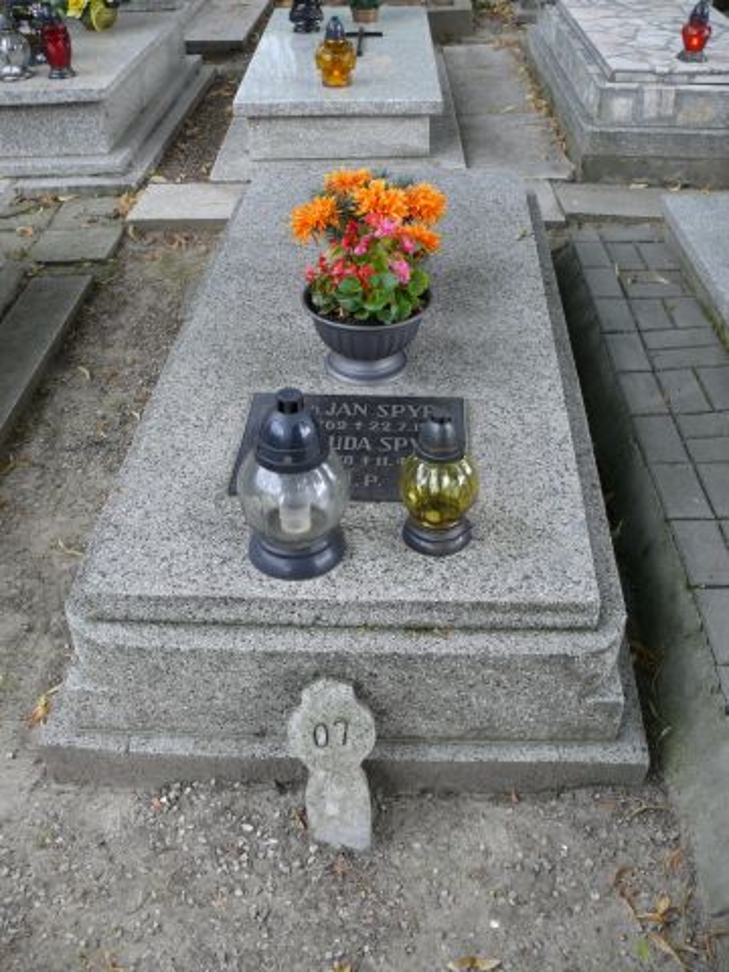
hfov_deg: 40.7
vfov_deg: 52.6
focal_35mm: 35
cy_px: 486
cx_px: 364
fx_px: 983
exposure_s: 1/50
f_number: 2.8
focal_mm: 7.4
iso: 100
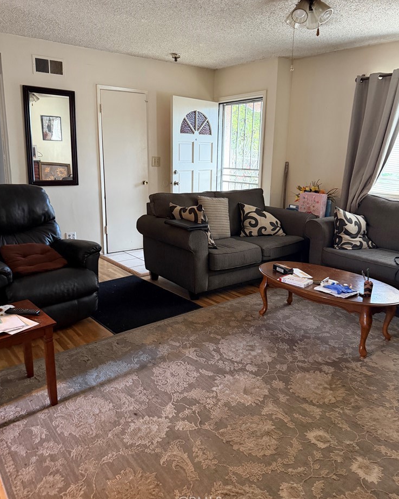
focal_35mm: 26
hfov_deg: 54.9
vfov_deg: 66.0
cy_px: 232
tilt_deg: -13.2
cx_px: 200
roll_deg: -0.8
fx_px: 384
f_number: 1.78
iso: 640
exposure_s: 1/40
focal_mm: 6.76
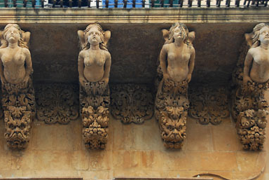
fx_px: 688
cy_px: 65
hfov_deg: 22.0
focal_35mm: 92
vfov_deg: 14.9
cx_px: 95
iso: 200
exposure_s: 1/60
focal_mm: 38
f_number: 5
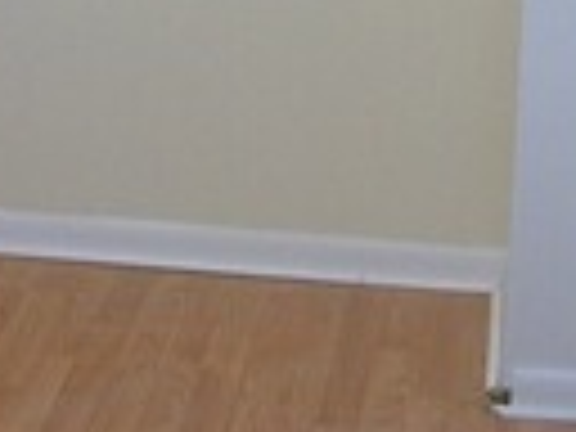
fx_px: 2995
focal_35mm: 180
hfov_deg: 10.9
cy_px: -27
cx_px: 76
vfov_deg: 8.2
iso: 80
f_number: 2.7
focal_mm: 6
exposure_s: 1/30
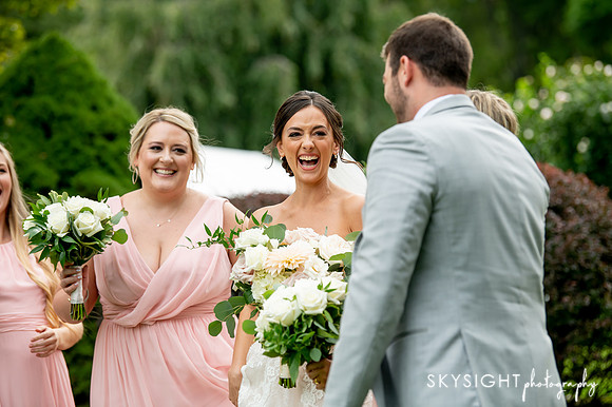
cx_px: 306
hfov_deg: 15.2
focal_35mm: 135
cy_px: 204
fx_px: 2294
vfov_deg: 10.1
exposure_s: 1/800
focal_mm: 135
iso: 500
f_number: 3.5
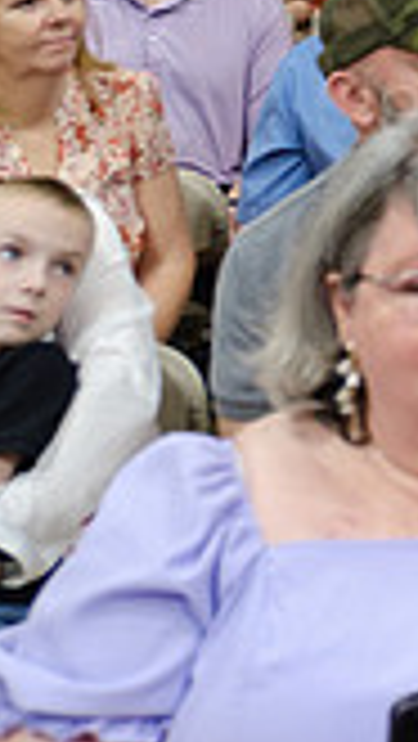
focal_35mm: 103
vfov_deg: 19.9
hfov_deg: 9.7
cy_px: -65
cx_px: 1151
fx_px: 2026
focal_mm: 18.7
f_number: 2.8
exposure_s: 1/125
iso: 1600
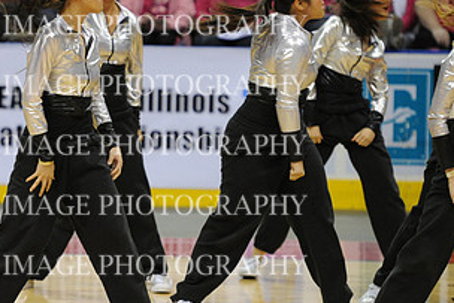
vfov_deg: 4.2
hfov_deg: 6.3
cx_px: 91
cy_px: 115
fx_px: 4088
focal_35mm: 324
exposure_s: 1/640
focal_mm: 170
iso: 5000
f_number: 3.2
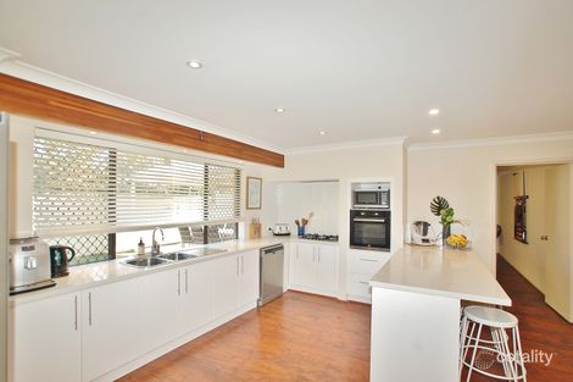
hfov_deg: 95.0
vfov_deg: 72.0
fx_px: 263
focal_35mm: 16
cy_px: 191
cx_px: 286
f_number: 4.5
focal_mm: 11
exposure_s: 1/80
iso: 400
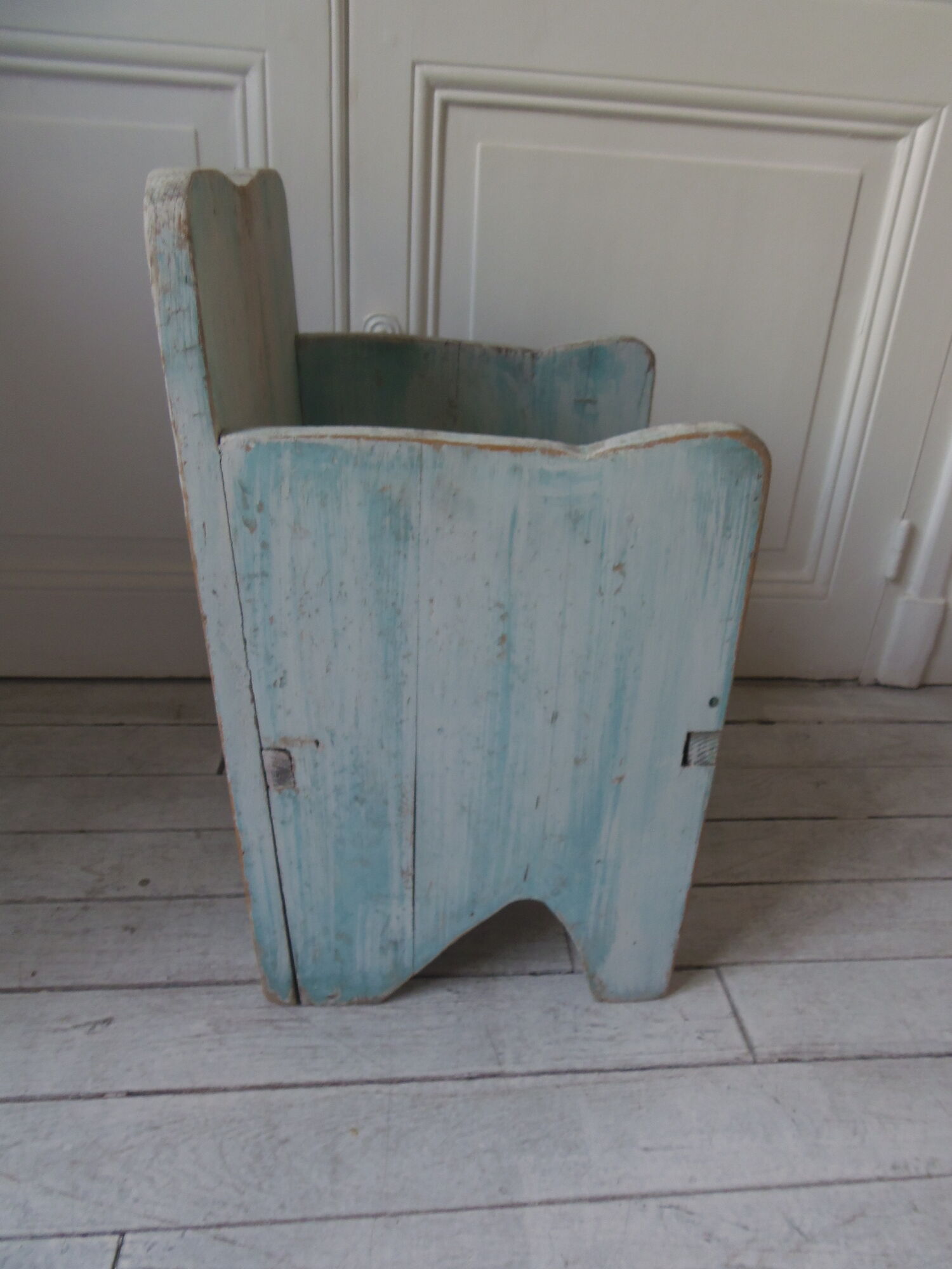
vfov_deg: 71.6
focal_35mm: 24
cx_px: 476
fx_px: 880
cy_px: 634
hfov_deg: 56.8
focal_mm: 4.3
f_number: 2.9
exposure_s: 1/30
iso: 100
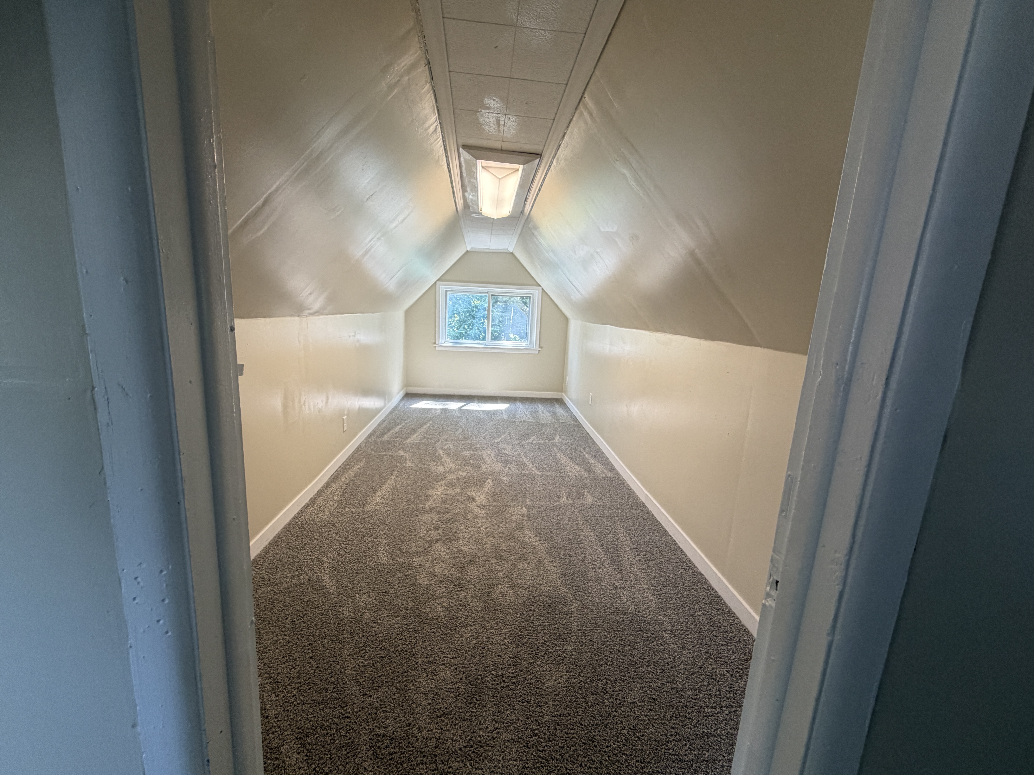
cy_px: 397
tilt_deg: -9.3
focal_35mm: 15
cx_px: 508
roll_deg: -2.1
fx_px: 448
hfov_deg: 98.2
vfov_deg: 81.7
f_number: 2.2
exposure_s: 1/60
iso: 160
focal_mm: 2.22
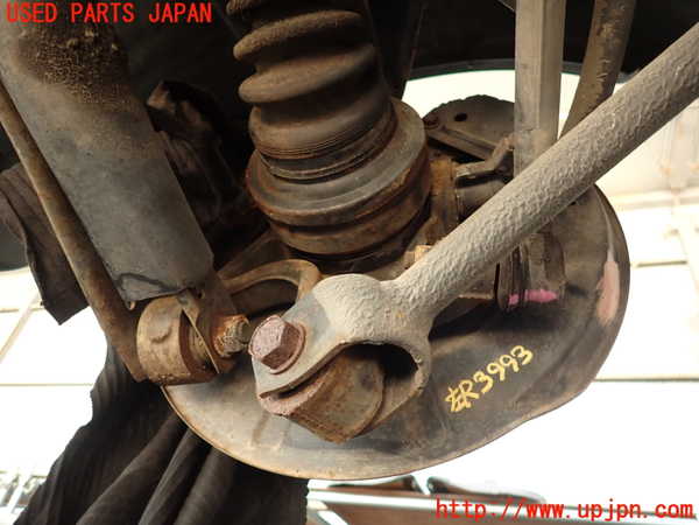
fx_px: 505
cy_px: 262
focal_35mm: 25
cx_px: 350
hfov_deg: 69.4
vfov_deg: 54.9
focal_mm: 4.5
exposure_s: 1/40
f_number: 2
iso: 200
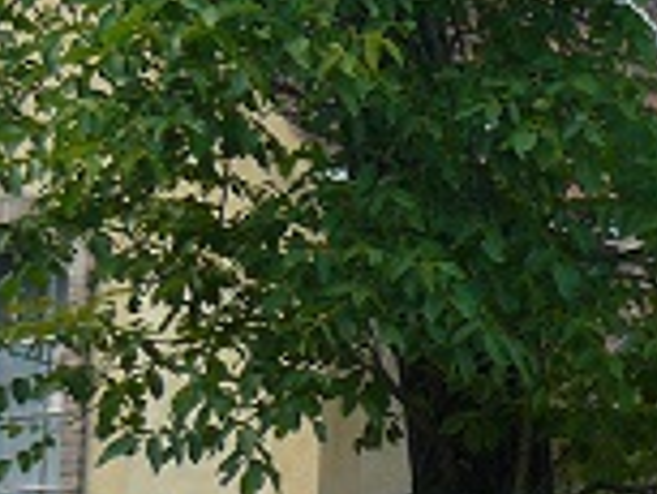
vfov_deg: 8.9
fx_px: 3153
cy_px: 129
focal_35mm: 166
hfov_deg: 11.4
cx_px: 973
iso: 100
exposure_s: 1/125
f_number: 4
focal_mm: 6
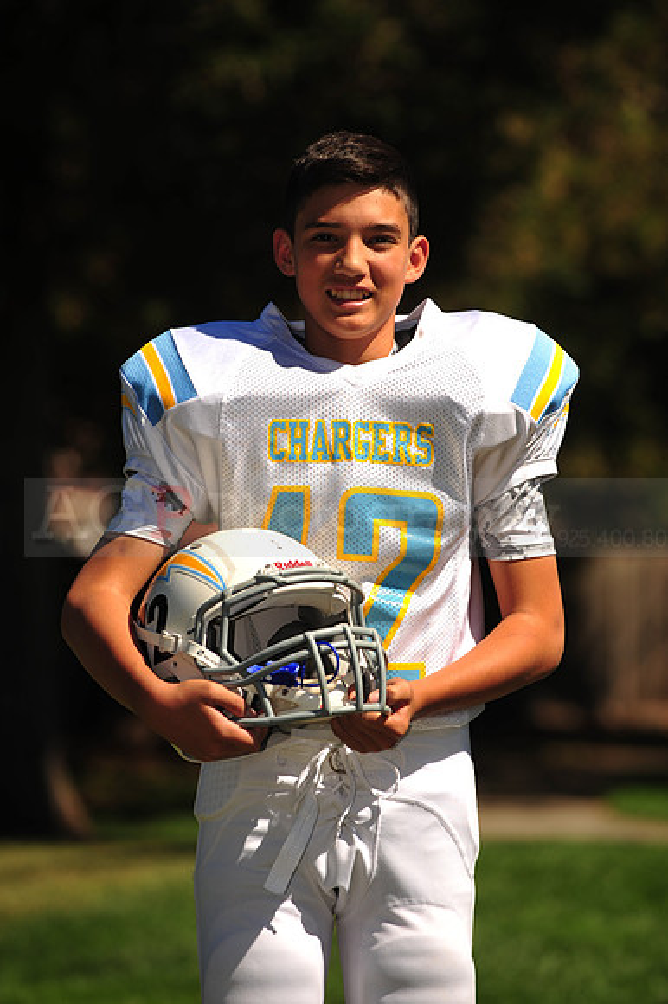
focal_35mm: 200
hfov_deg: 6.9
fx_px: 5573
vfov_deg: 10.3
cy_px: 502
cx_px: 334
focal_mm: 200
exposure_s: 1/1000
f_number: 5
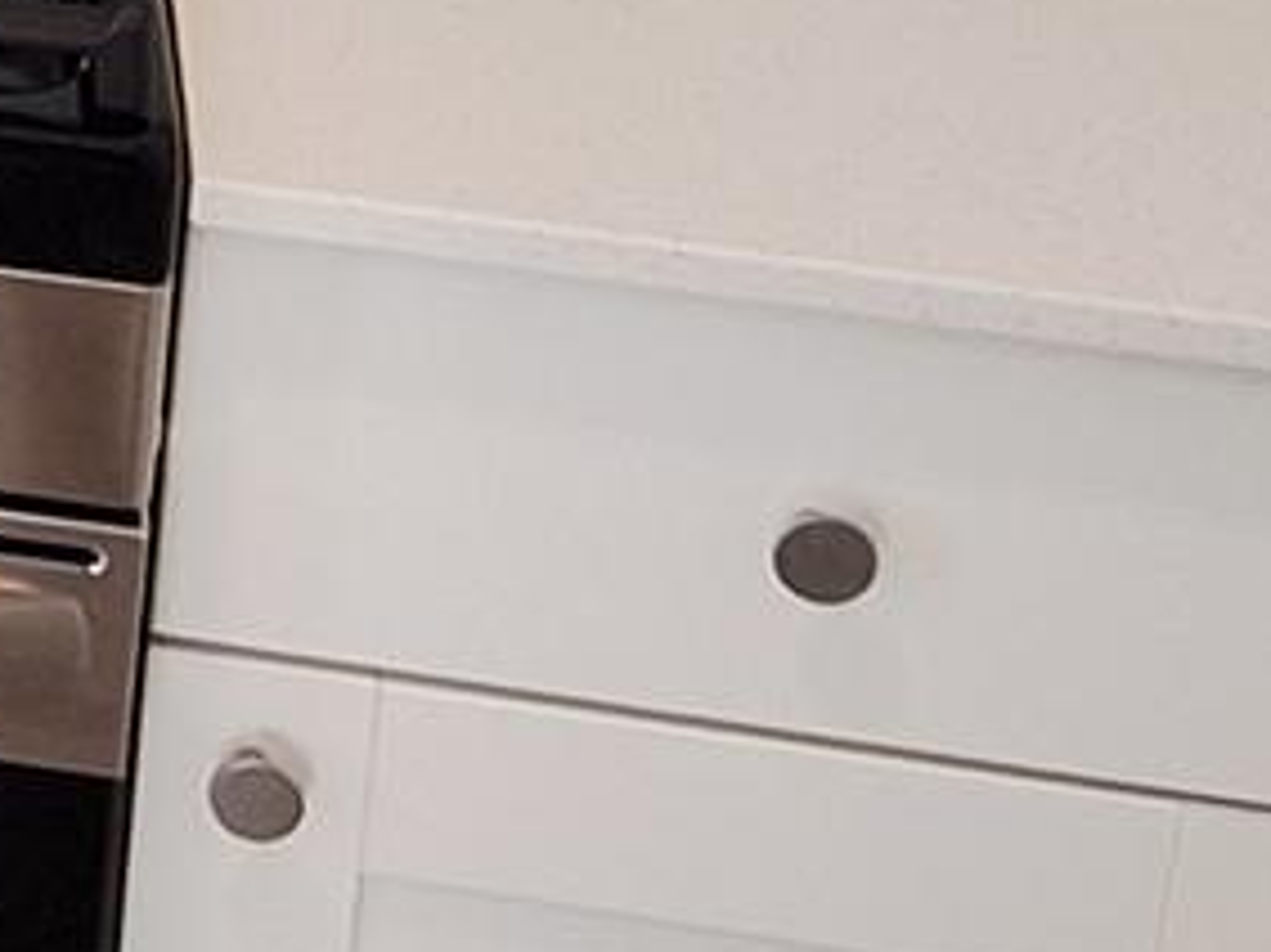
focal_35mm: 94
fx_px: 3450
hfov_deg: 17.7
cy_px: -894
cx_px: -858
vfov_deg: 13.6
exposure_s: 1/40
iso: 50
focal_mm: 1.74
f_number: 2.2
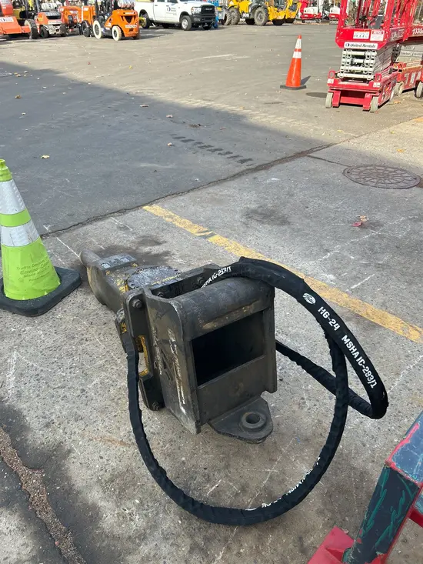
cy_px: 282
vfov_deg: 67.3
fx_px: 423
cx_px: 212
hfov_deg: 53.1
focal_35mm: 26
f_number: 1.5
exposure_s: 1/1000
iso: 50
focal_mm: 5.7
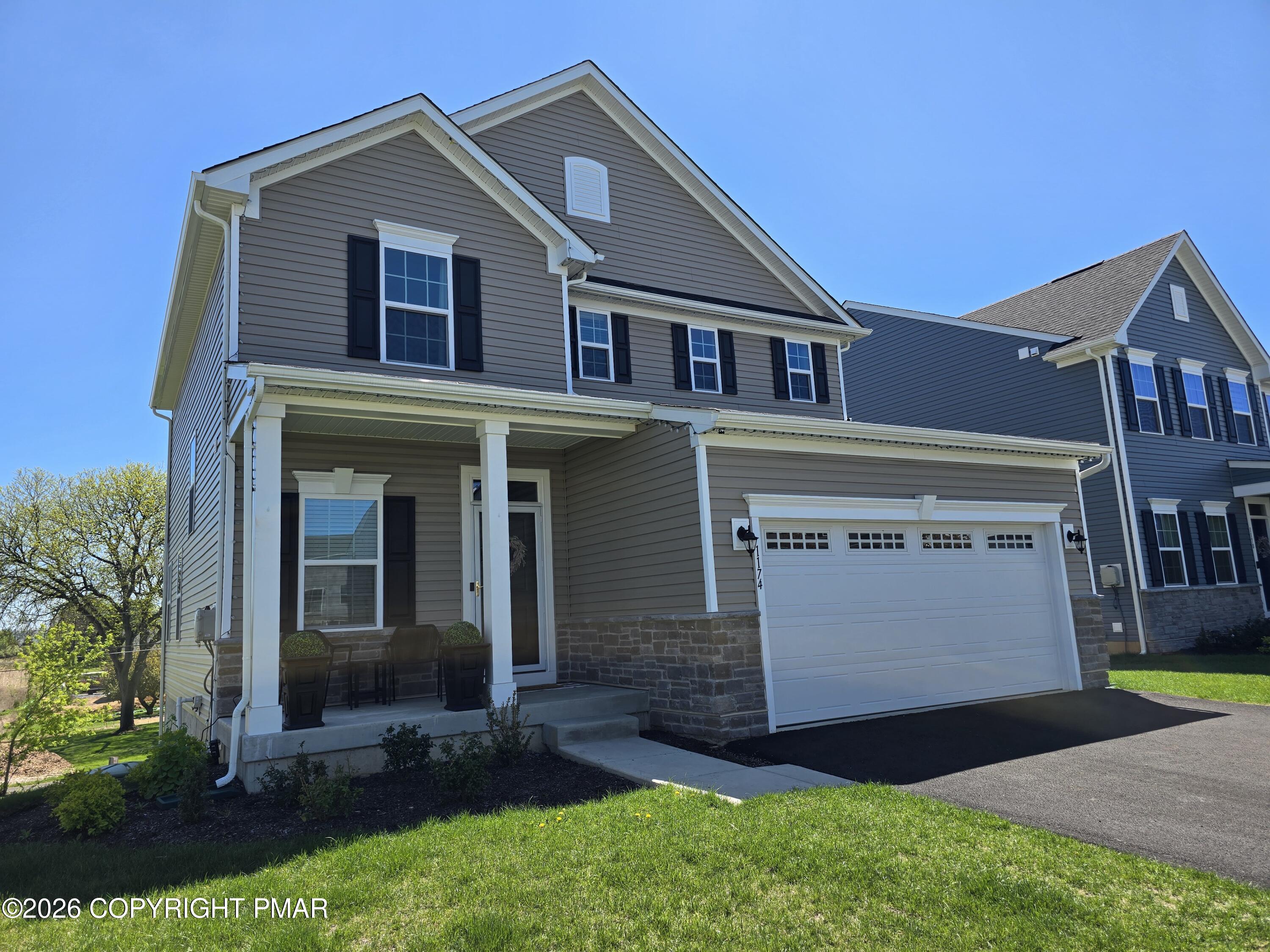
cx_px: 635
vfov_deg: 58.9
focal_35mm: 23
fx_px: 844
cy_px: 476
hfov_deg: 73.9
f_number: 1.7
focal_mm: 6.3
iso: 12
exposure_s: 1/539
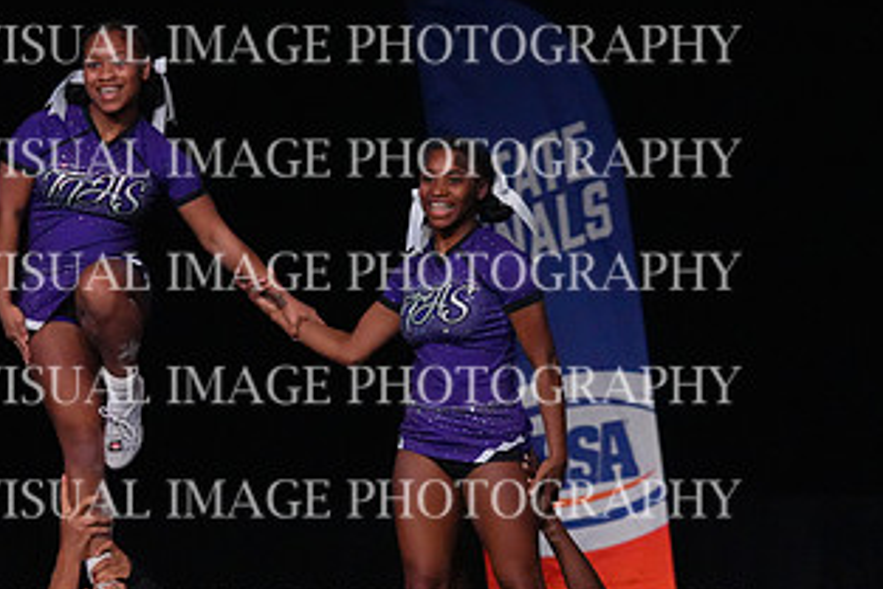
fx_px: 10011
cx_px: 333
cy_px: 328
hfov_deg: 5.0
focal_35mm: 408
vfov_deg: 3.4
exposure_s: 1/1250
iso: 16000
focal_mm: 220
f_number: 5.6
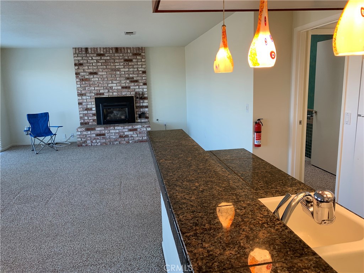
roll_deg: +1.9
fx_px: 273
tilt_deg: -11.1
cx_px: 182
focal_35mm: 26
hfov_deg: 67.3
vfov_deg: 53.1
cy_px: 136
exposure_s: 1/60
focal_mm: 4.25
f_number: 1.8
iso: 64
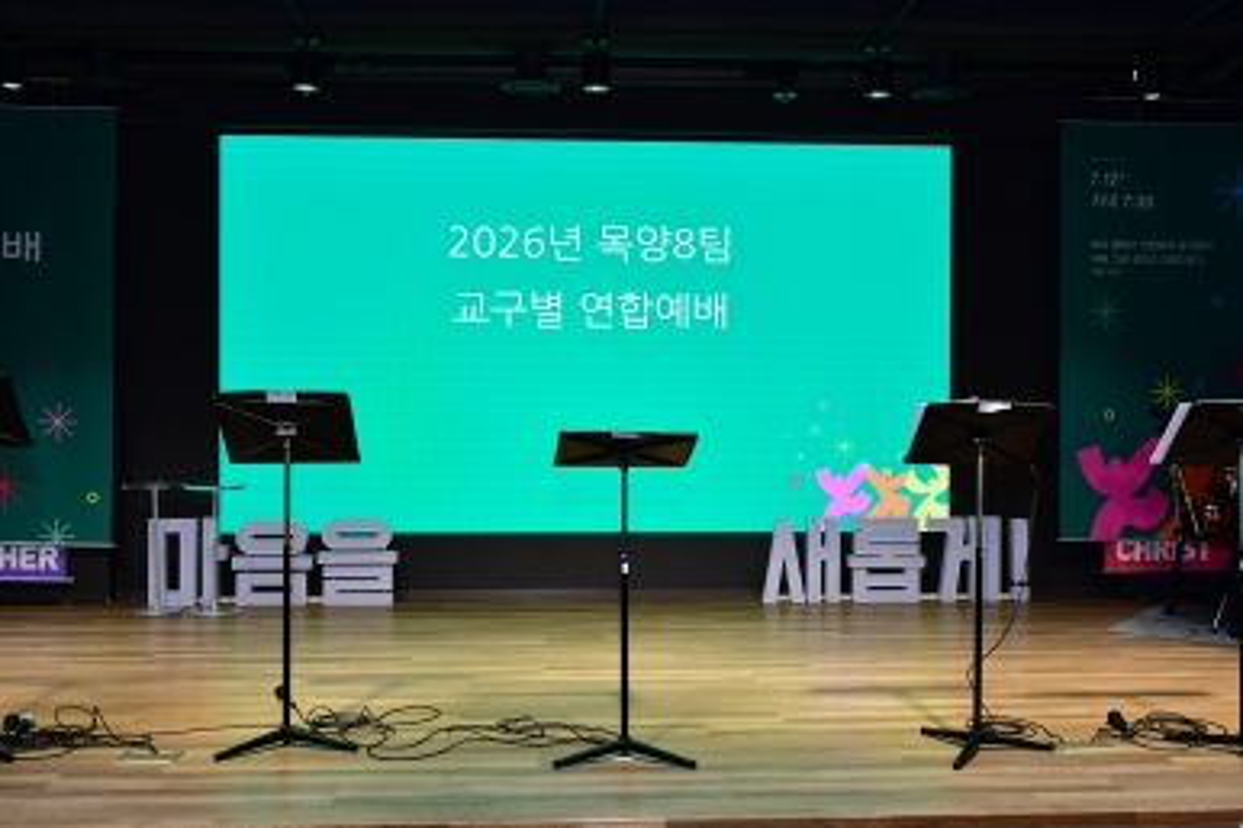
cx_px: 622
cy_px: 414
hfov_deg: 53.2
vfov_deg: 36.8
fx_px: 1242
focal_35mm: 36
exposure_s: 1/125
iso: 1000
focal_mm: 24
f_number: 5.6
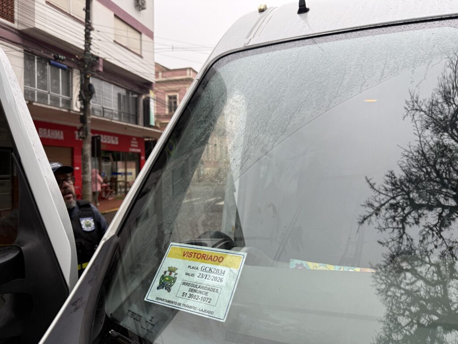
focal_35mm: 24
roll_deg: +1.1
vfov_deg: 56.8
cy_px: 172
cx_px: 229
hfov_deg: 71.6
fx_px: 318
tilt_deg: -0.4
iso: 100
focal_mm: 6.76
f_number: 1.78
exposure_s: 1/294
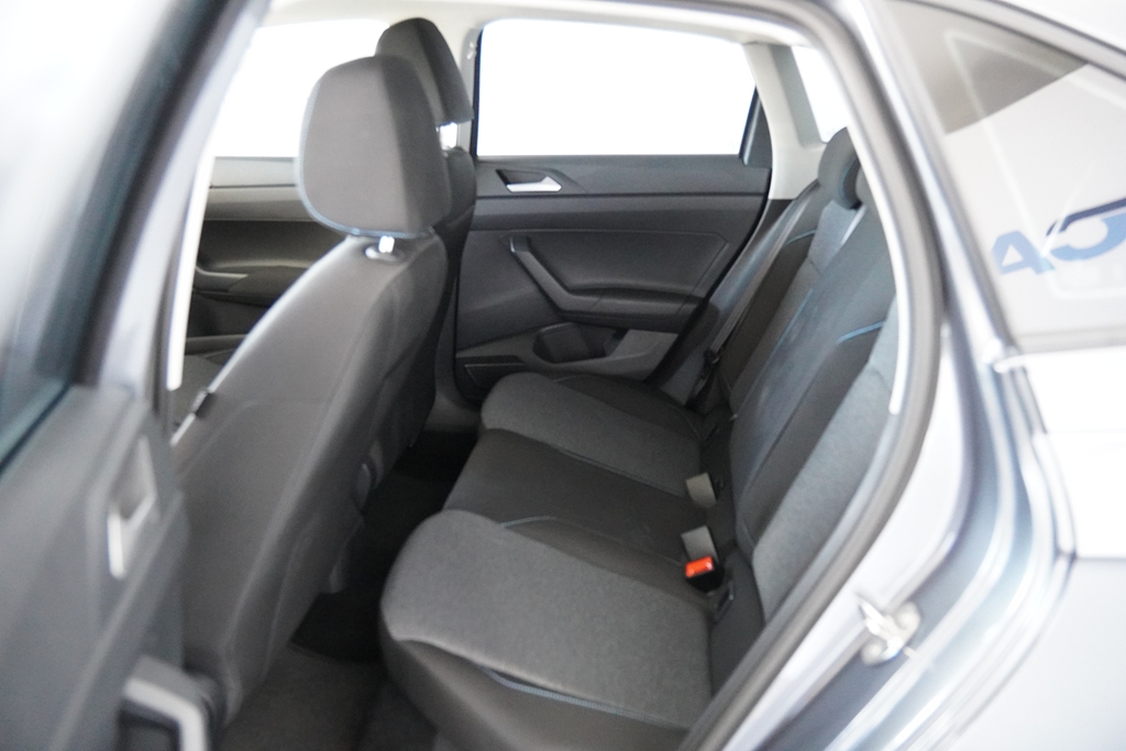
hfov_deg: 61.9
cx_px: 563
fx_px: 938
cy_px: 376
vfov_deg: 43.6
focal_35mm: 30
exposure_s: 1/160
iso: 5000
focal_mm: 20
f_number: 2.8
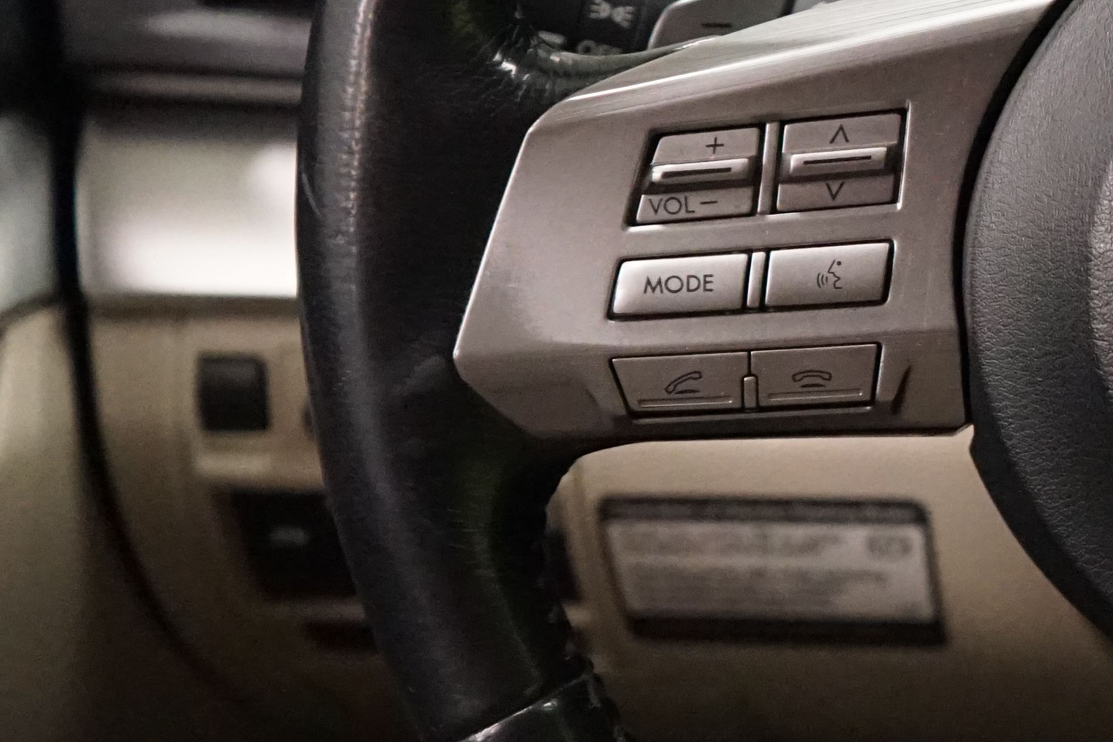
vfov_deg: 14.4
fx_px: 2937
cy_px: 249
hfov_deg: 19.5
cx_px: 1508
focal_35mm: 95
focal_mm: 30
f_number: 3.5
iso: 6400
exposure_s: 1/100
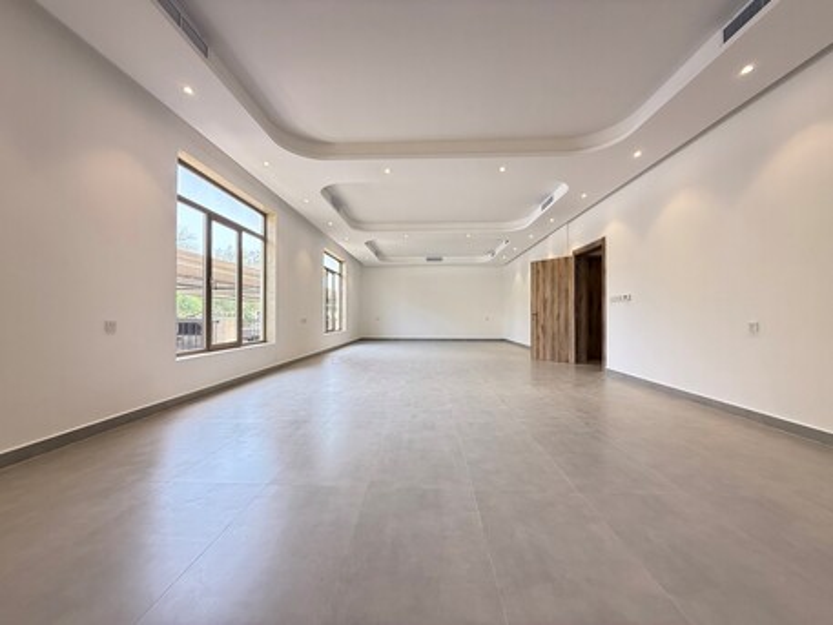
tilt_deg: +1.6
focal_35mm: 14
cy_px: 312
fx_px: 337
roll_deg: -0.3
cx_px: 416
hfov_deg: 102.0
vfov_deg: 85.7
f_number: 2.2
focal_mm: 2.22
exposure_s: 1/99
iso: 160
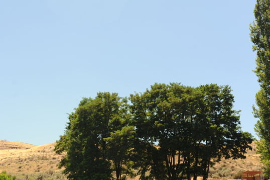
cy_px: 124
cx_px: 92
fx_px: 390
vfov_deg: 25.8
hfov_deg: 37.8
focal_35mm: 52
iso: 200
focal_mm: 35
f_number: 7.1
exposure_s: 1/200
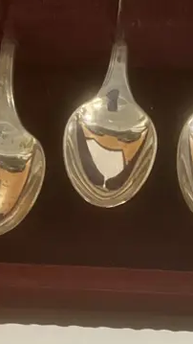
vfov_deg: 21.5
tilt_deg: -76.7
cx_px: 255
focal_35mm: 87
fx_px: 791
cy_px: 475
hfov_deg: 13.4
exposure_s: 1/50
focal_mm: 3.99
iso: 250
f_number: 1.8
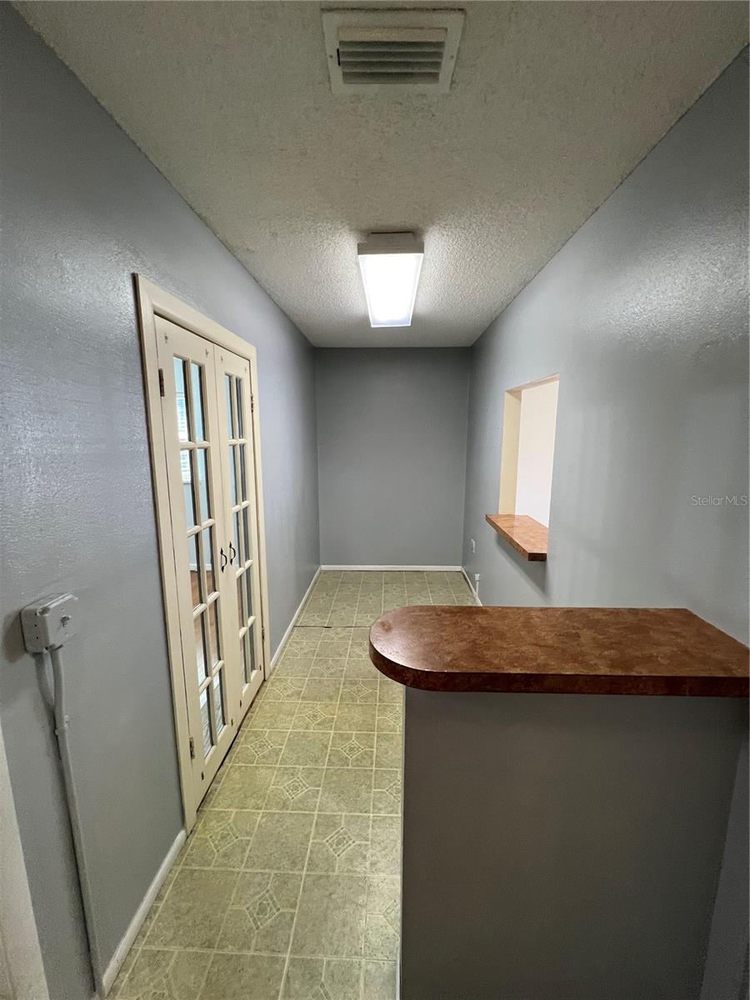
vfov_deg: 106.2
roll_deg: -1.1
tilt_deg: -8.9
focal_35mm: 13
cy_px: 500
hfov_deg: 89.9
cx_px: 375
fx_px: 376
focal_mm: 1.57
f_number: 1.8
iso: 250
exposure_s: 1/120
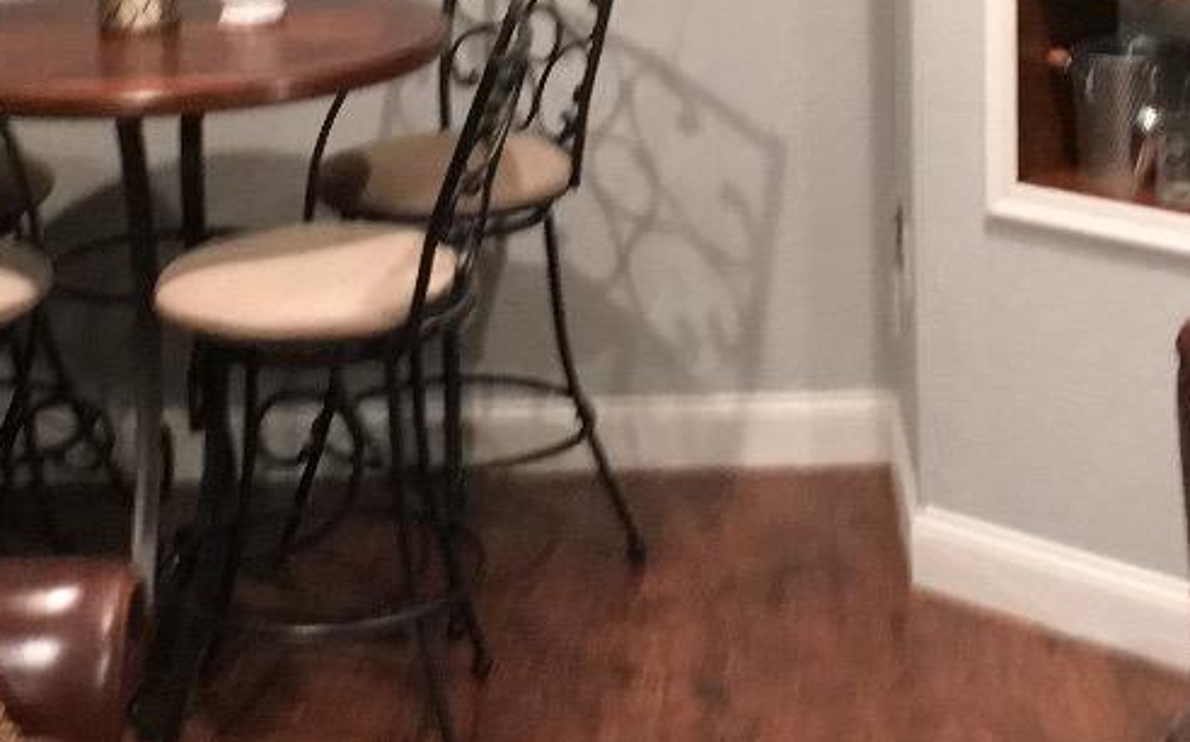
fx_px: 2917
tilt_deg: -9.5
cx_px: 663
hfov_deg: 23.0
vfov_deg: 14.2
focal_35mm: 90
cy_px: -27
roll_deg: +2.0
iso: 250
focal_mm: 4.15
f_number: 2.2
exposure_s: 1/15
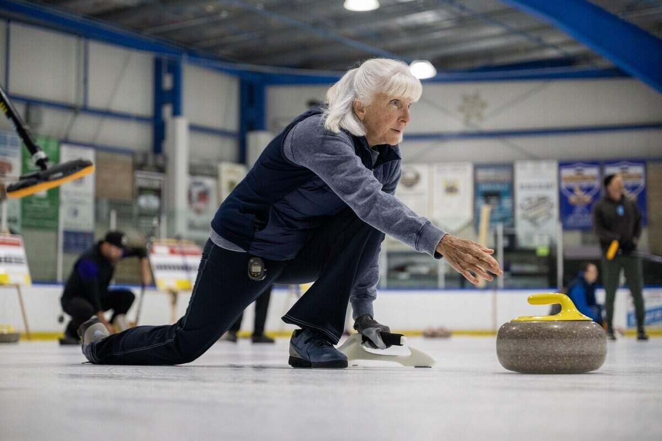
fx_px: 1287
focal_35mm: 70
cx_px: 331
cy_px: 220
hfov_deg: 28.8
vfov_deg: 19.5
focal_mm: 70
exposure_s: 1/500
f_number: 2.8
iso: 2000
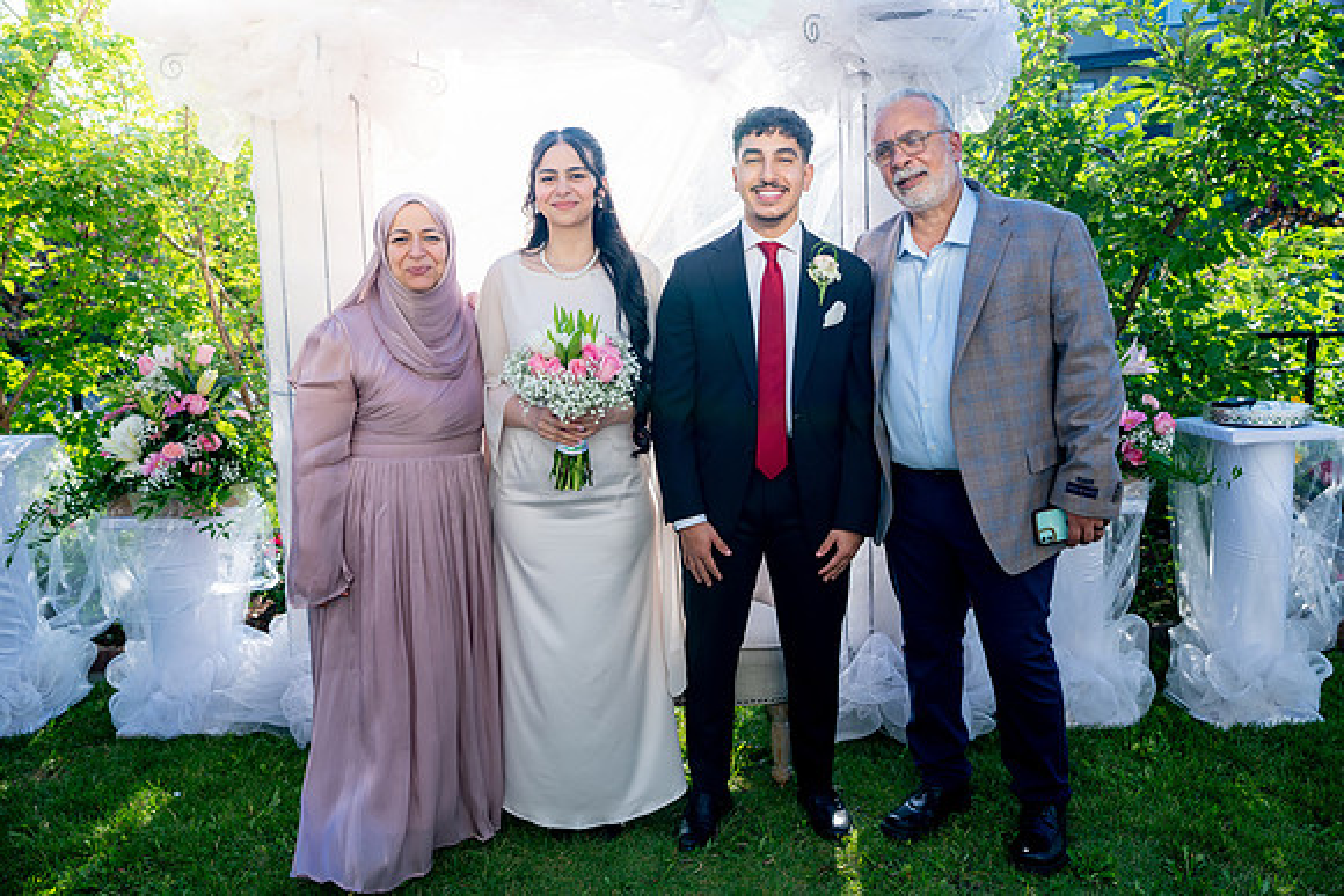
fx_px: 1046
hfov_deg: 65.5
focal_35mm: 28
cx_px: 672
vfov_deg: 46.4
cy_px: 448
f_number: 3.5
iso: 200
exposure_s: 1/500
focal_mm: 28
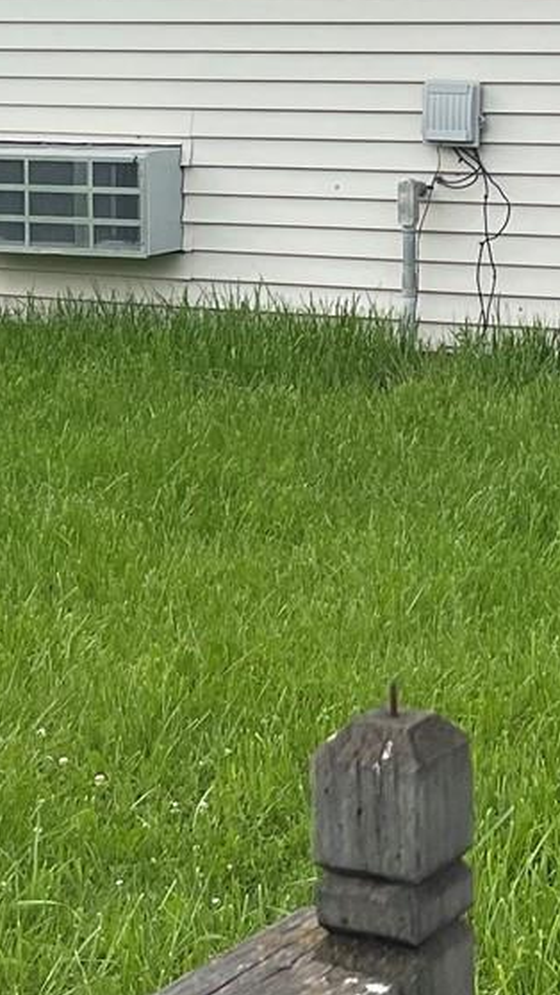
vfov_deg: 20.5
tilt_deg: -2.3
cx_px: 465
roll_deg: +2.1
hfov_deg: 12.1
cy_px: -55
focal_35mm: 100
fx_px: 2639
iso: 32
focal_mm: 5.1
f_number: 1.6
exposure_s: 1/2123
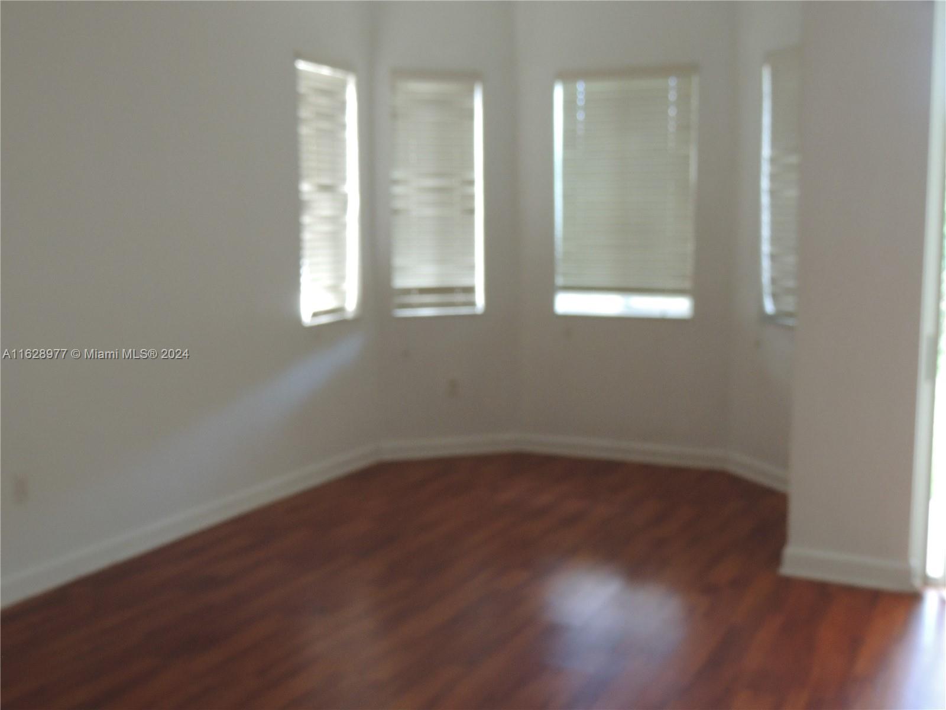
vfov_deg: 36.0
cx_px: 473
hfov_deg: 46.8
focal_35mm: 40
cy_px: 355
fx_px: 1093
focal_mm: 7.1
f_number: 3.3
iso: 400
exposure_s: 1/30
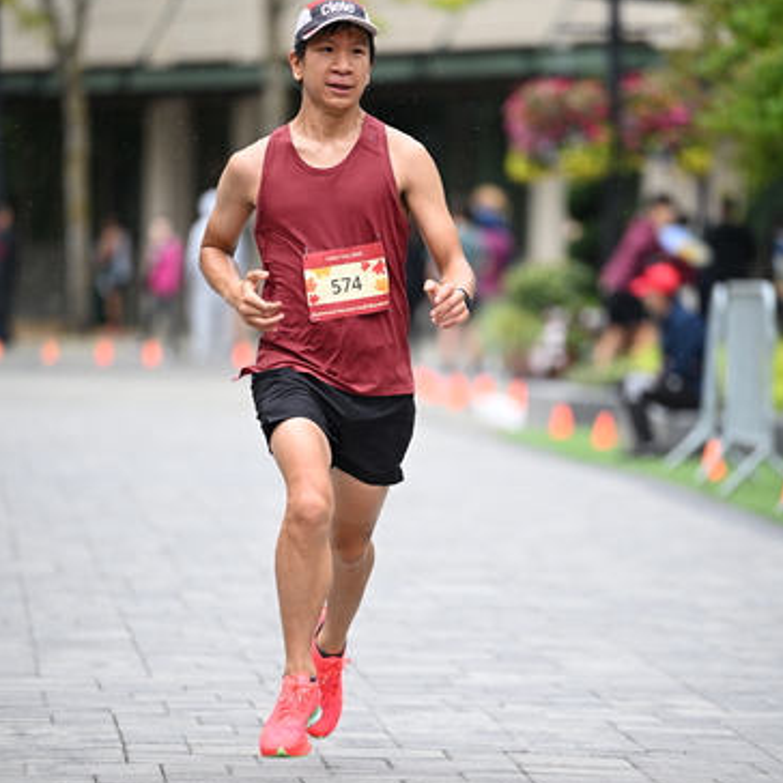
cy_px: 407
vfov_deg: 6.8
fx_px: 6577
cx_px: 393
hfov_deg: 6.8
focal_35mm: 257
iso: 1250
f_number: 2.8
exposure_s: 1/1600
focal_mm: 200
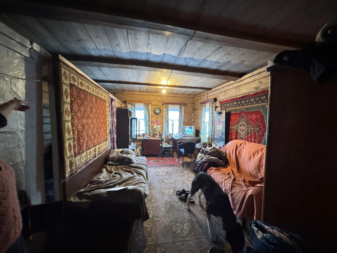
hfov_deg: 102.1
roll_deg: -0.1
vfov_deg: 85.7
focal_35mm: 14
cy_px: 126
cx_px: 168
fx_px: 136
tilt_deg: -2.6
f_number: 2.2
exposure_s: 1/25
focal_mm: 2.22
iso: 1250
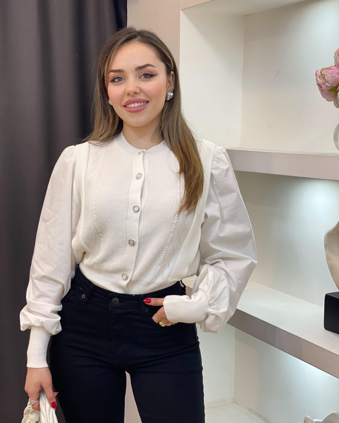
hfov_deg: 27.6
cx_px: 169
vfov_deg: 34.1
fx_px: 690
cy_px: 222
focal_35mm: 55
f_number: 2
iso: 80
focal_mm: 6
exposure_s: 1/100
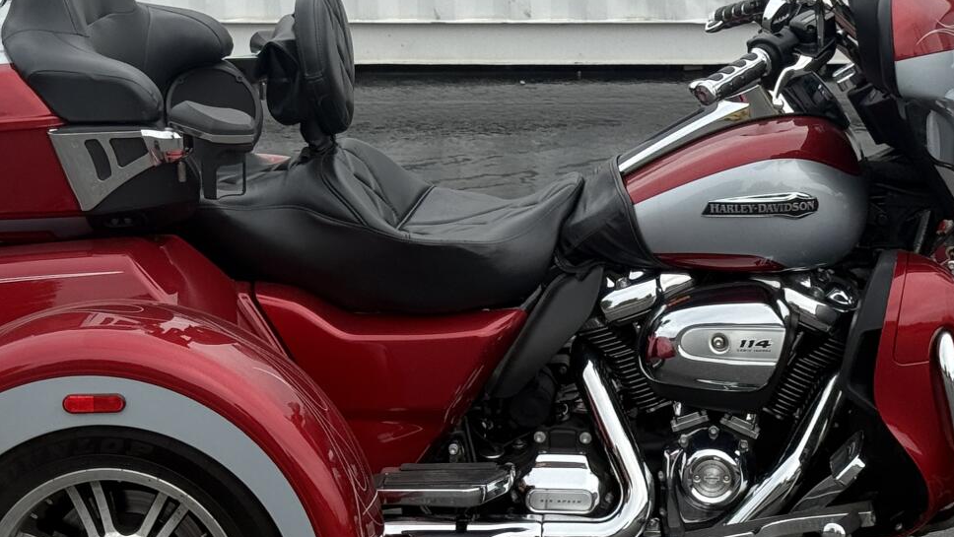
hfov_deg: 19.8
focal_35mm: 108
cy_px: 99
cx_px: 559
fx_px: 2733
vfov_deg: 11.2
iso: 64
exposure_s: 1/1931
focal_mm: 6.76
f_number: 1.78
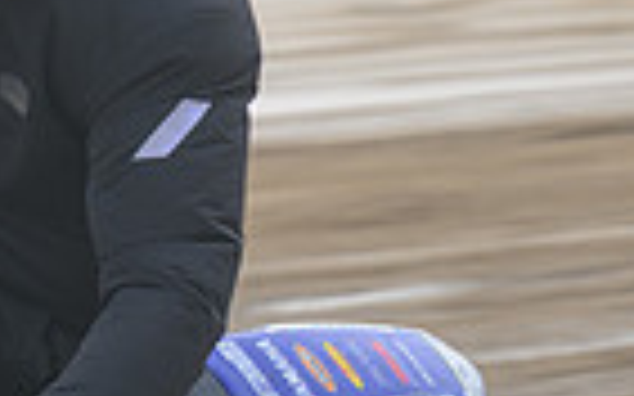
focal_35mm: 653
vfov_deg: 2.0
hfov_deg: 3.2
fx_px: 11278
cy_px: 328
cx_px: -408
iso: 72
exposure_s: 1/250
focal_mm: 96
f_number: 5
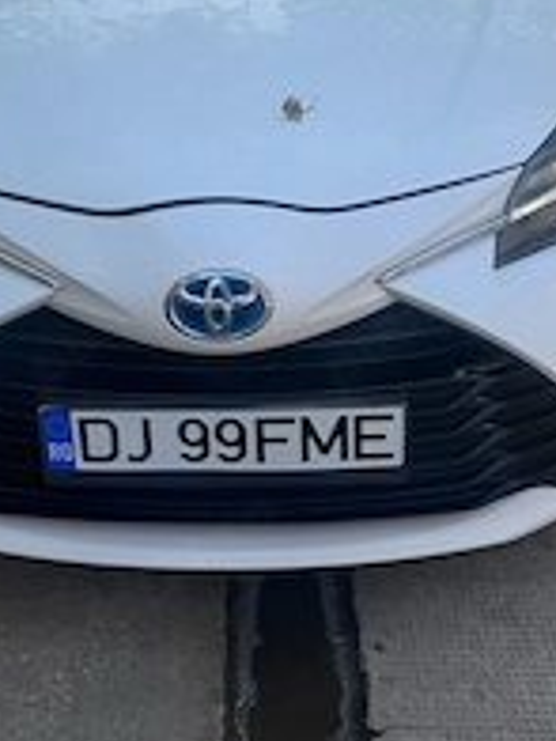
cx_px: 227
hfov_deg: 29.6
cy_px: 45
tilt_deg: -19.2
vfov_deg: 36.0
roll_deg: +1.2
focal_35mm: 49
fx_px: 1049
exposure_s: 1/966
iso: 80
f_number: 1.78
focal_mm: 6.76
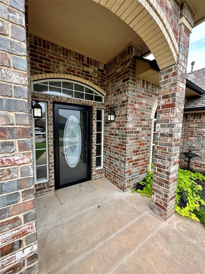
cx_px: 102
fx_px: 111
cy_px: 137
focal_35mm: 14
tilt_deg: -4.3
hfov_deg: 85.7
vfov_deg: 102.1
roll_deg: -0.9
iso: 40
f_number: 2.2
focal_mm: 2.22
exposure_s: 1/199
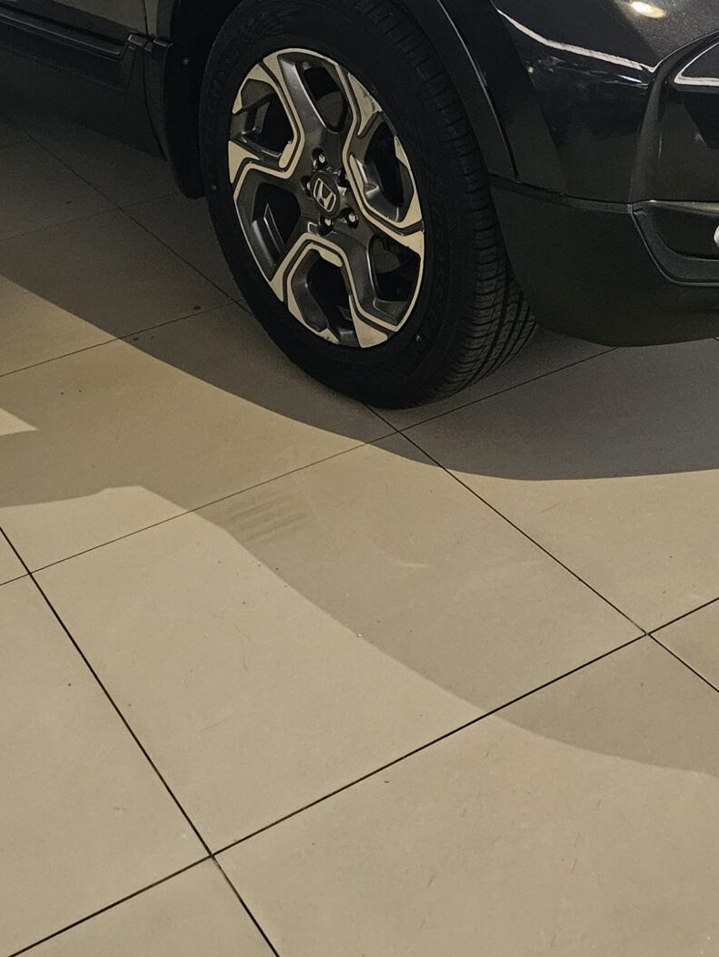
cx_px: 385
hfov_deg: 26.1
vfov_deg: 29.7
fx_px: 1550
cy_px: -177
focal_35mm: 56
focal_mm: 5.4
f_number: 1.8
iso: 800
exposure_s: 1/120
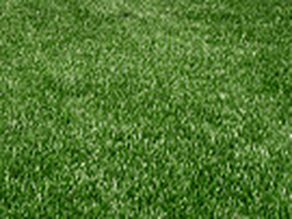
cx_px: 56
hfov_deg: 17.9
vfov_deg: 11.9
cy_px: -241
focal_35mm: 109
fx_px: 919
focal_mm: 34
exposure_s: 1/250
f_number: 11
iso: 200
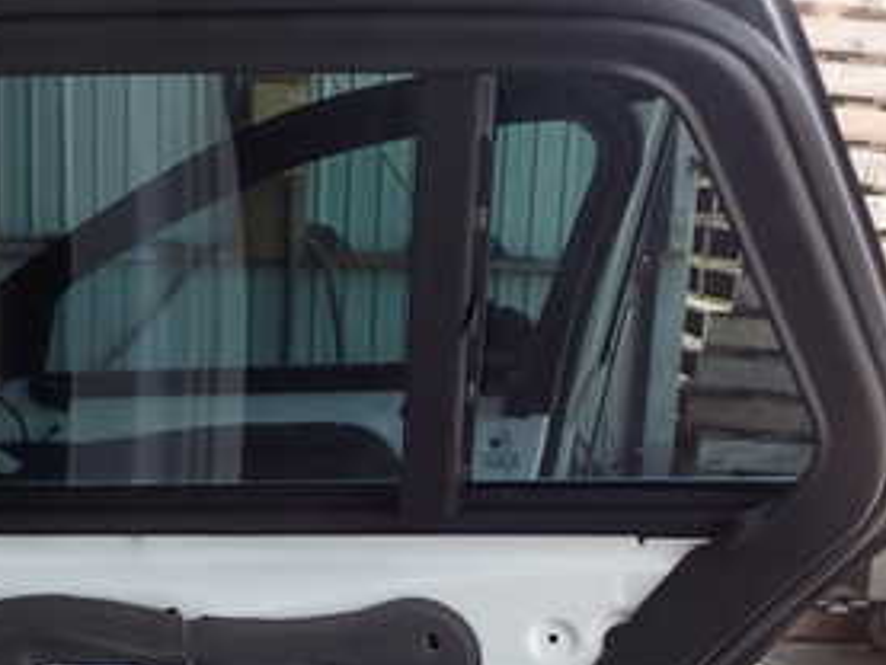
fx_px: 1664
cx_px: 374
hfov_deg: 29.8
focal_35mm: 65
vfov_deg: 22.1
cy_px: 579
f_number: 3.2
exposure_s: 1/100
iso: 100
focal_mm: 5.4
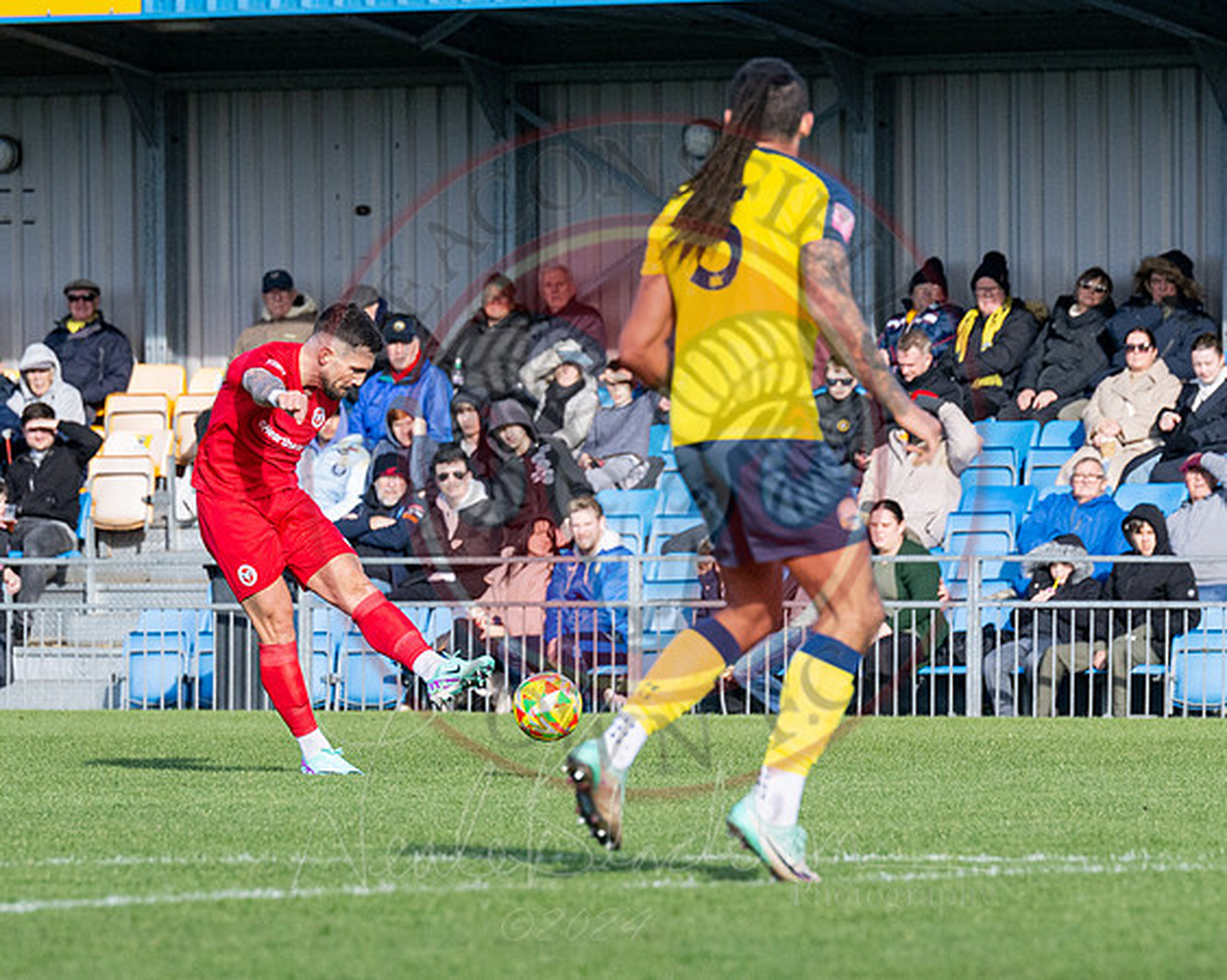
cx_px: 359
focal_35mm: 416
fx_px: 15107
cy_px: 503
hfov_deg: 4.6
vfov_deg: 3.7
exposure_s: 1/2500
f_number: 4
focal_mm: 150
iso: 400
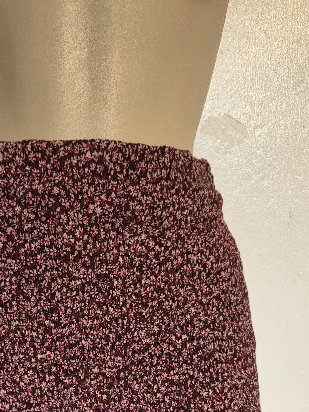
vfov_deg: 41.3
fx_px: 500
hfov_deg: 34.0
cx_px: 98
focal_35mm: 42
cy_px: 371
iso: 160
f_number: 1.4
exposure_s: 1/100
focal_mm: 6.5
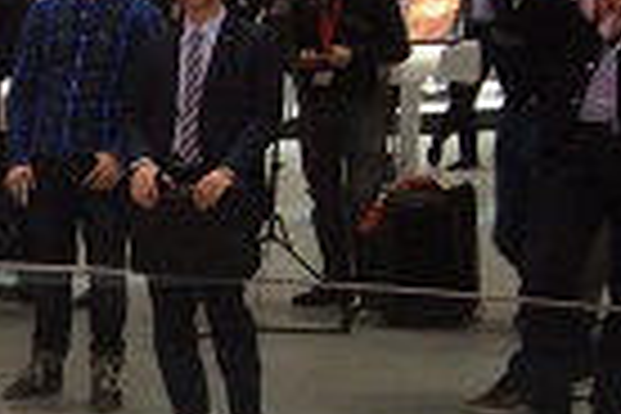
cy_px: 418
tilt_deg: -11.1
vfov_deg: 9.3
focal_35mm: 146
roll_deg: +3.7
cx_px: -734
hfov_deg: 12.0
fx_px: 2518
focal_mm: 4.15
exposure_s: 1/100
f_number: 2.2
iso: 64
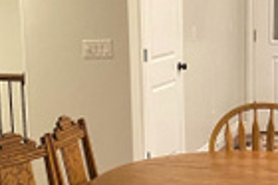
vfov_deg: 14.7
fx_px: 717
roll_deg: +1.6
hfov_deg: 21.9
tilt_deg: -8.4
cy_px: 113
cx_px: 113
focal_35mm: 93
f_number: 1.8
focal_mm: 4.25
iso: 500
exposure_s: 1/60
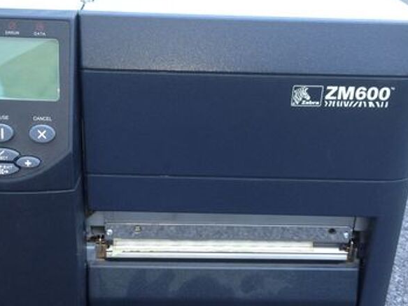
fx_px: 708
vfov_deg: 24.3
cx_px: 192
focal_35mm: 60
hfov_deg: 32.2
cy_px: 216
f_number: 2.4
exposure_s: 1/60
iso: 80
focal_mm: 4.28
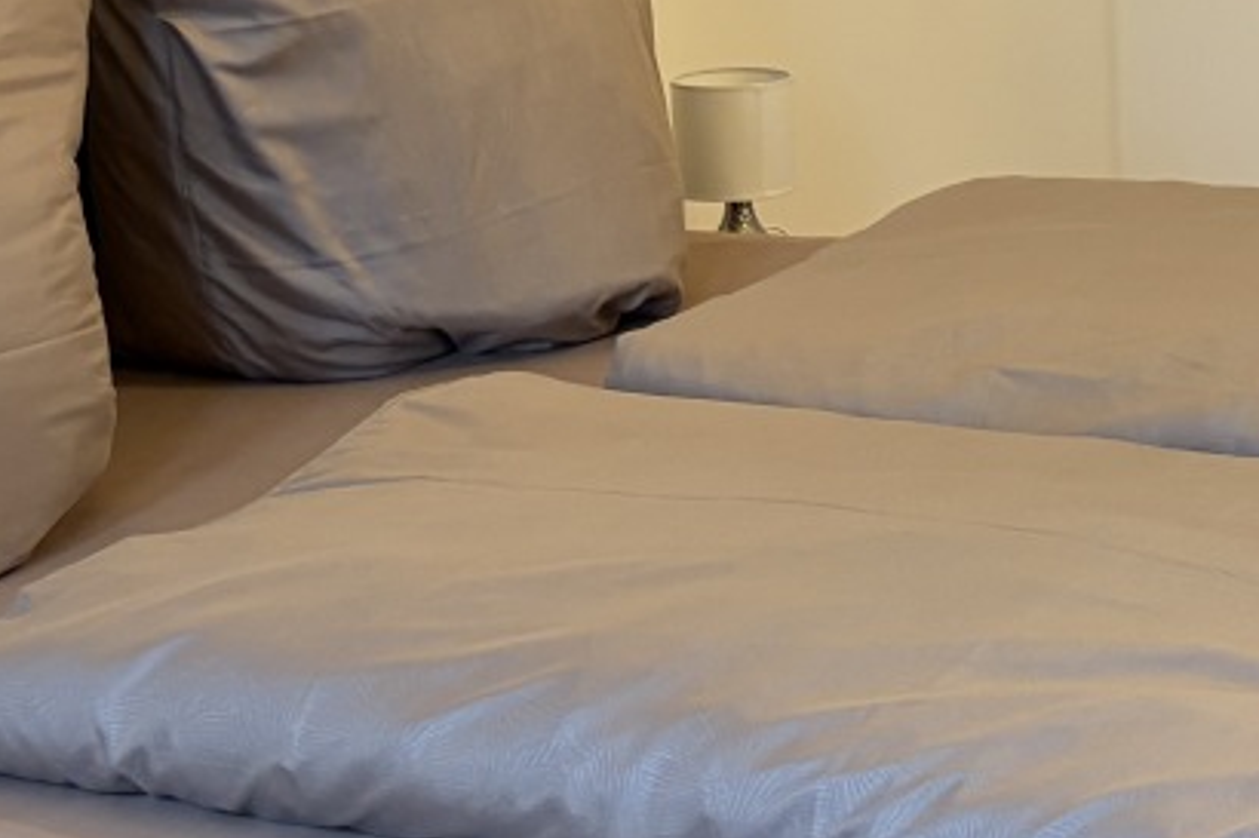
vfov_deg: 13.7
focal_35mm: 99
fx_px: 3461
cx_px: 958
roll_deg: +2.1
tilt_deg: -7.7
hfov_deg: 20.4
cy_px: 41
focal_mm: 5.96
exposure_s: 1/50
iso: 160
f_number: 1.6
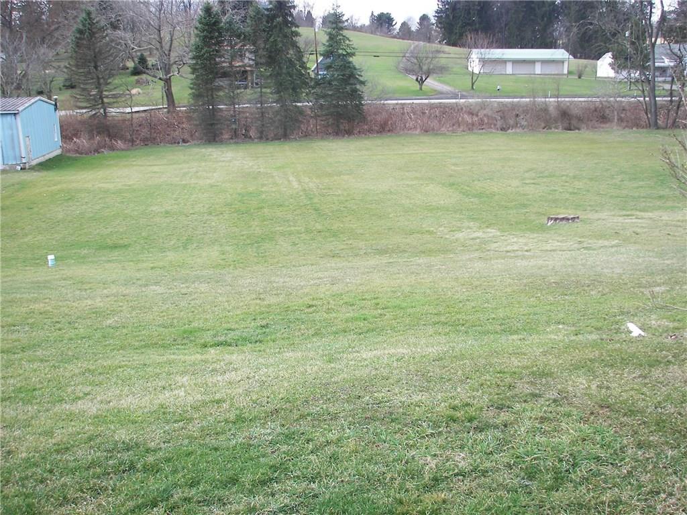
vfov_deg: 39.7
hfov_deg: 51.4
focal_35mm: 36
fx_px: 714
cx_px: 344
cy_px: 258
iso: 50
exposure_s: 1/160
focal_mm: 6
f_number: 2.8
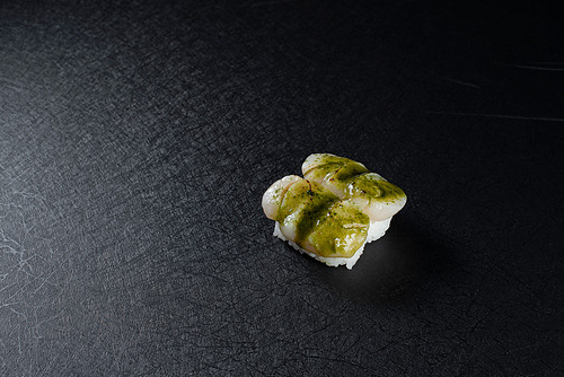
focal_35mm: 58
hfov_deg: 34.4
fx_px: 909
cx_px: 324
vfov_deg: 23.4
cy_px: 213
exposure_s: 1/200
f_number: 10
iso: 200
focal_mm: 50
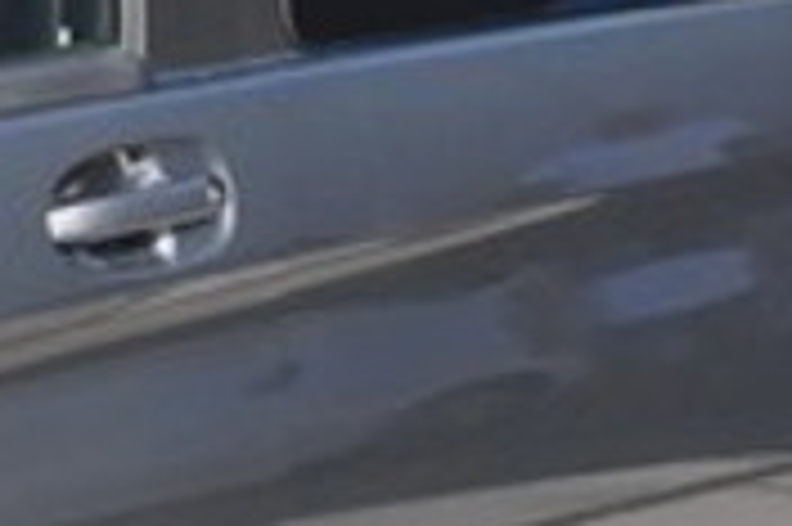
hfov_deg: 6.7
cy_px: -47
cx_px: -1278
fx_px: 6286
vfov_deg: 4.8
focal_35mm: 286
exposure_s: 1/640
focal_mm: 24
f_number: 13
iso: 1600
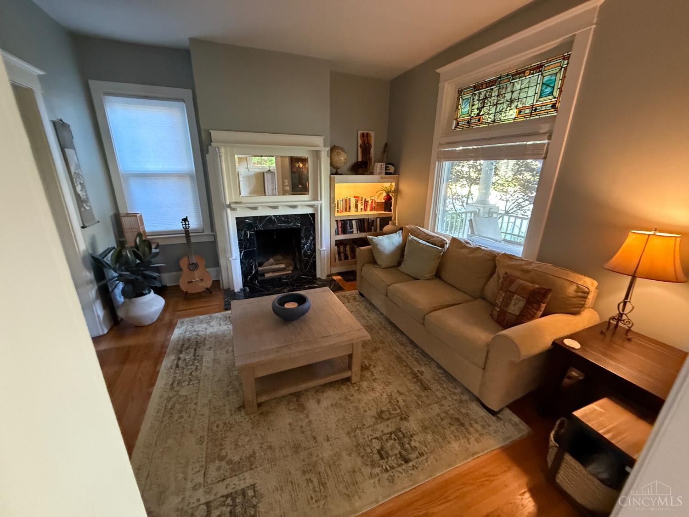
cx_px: 344
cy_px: 258
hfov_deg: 102.1
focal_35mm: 14
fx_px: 279
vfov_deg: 85.7
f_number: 2.2
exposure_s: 1/59
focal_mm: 2.22
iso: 800
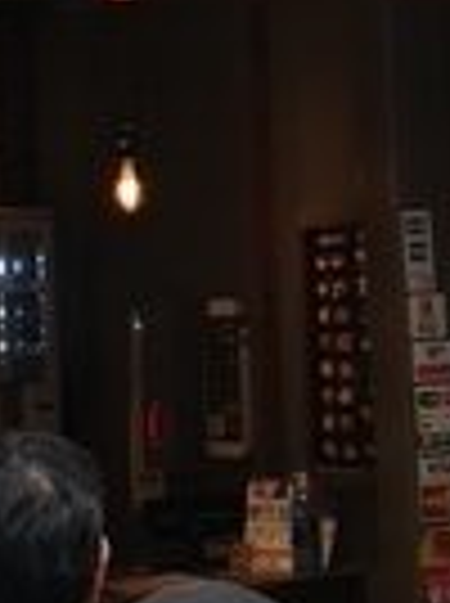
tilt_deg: +9.8
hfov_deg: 10.6
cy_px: -104
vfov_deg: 13.8
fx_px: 2417
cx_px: 270
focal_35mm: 139
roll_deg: +2.8
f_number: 2.2
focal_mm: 4.15
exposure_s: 1/120
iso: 25
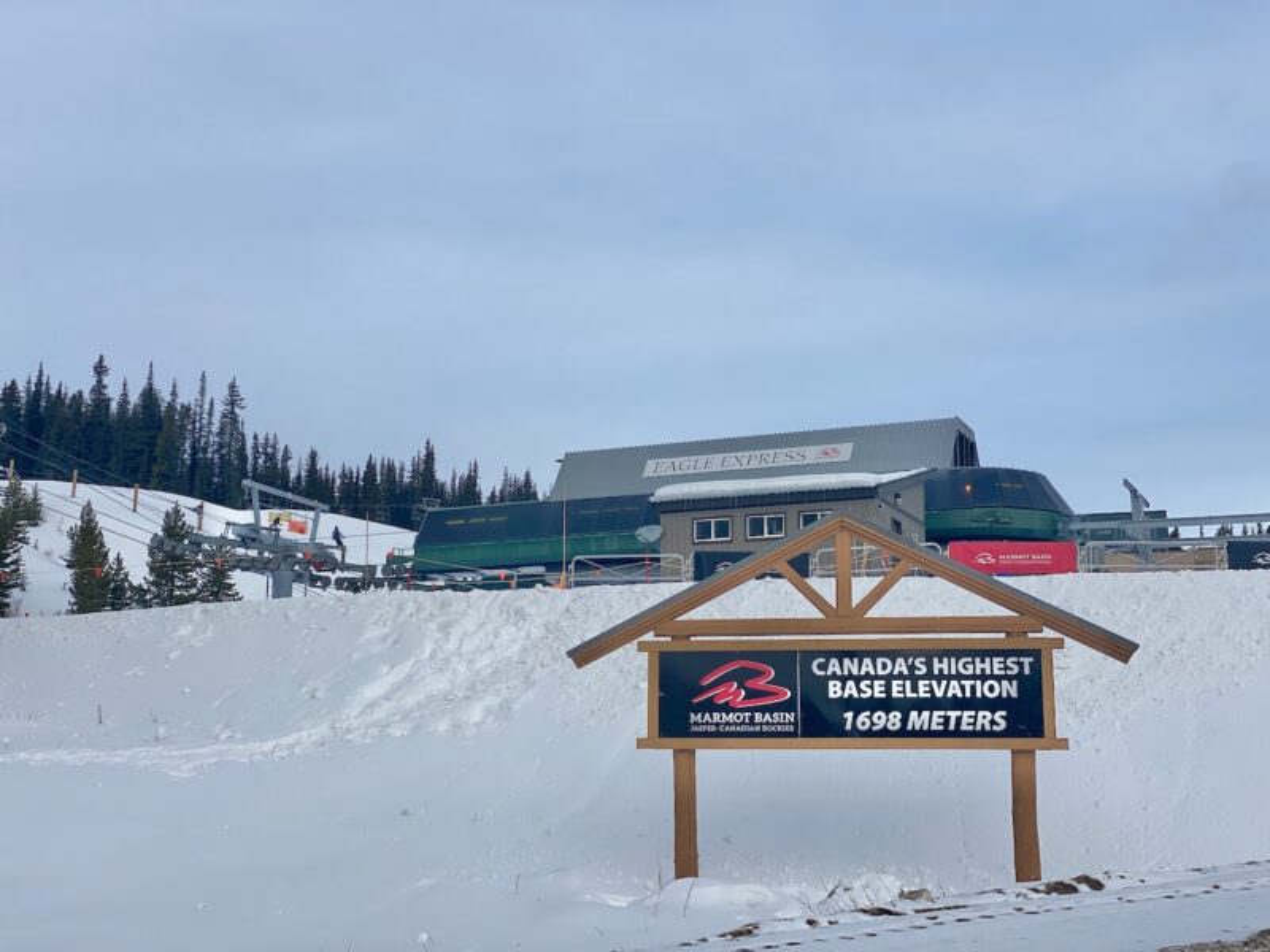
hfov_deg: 36.8
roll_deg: -0.1
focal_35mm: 52
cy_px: 476
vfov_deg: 28.0
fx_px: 1908
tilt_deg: +11.5
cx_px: 635
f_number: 2
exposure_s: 1/905
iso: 20
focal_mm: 6
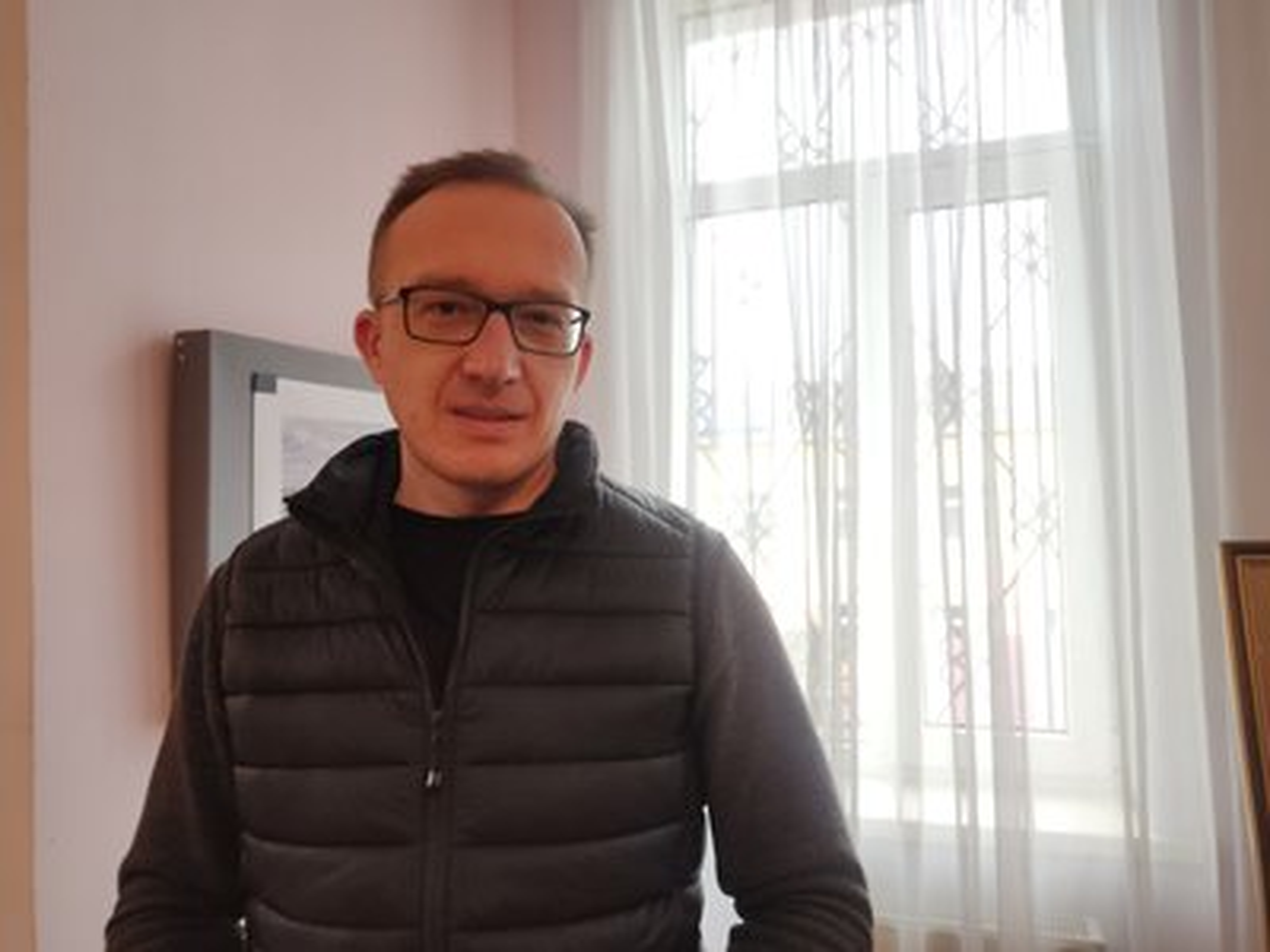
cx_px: 635
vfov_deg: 53.1
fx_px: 954
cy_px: 476
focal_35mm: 26
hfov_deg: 67.3
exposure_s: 1/33
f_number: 1.79
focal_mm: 4.74
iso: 175
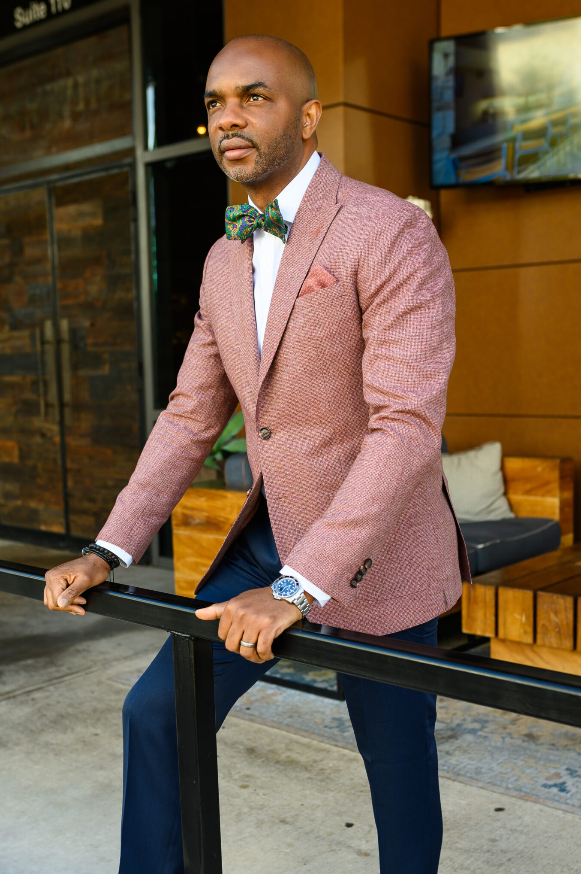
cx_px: 297
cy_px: 532
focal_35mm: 44
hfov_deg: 30.5
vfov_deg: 44.3
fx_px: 1066
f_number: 3.5
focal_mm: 35
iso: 200
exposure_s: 1/320
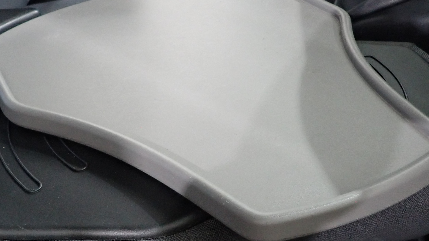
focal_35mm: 50
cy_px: 125
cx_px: 173
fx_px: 569
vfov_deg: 24.0
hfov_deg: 41.2
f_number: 2
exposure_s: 1/30
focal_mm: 4.5
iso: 400
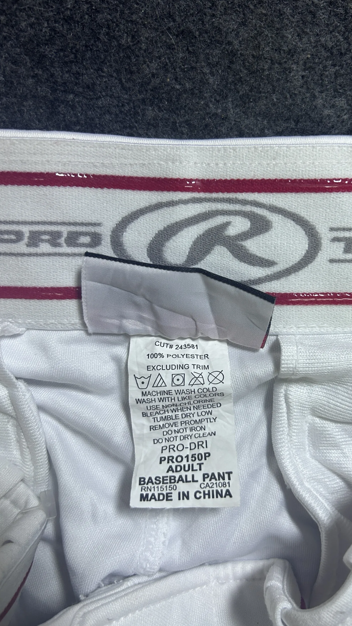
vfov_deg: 66.1
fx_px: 481
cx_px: 212
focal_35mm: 29
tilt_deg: -64.8
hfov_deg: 40.0
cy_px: 307
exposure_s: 1/100
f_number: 1.5
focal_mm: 5.7
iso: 125
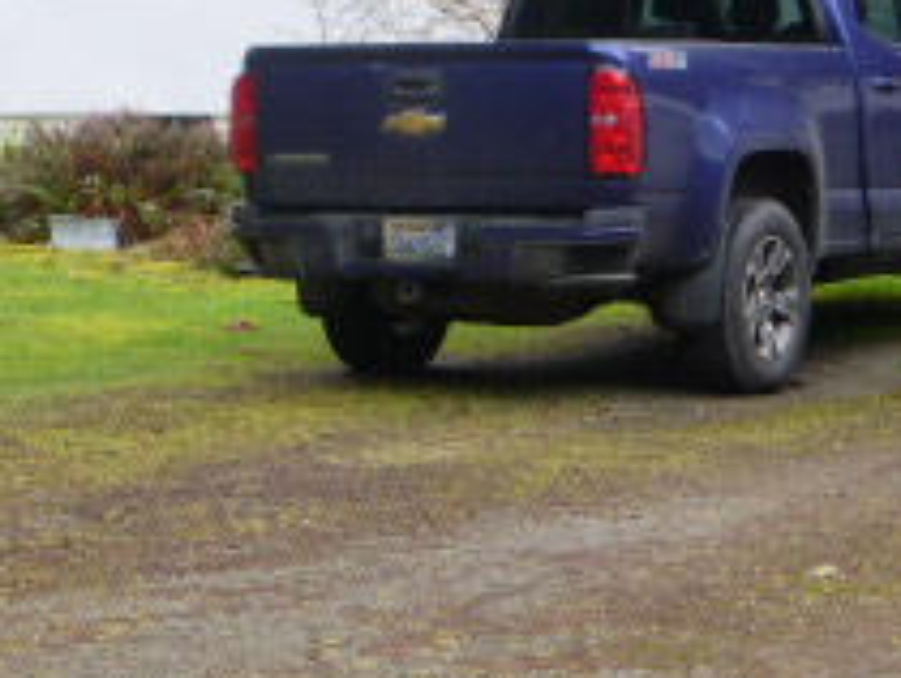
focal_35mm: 143
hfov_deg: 13.7
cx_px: 206
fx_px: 3726
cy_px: -51
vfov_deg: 10.3
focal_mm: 8.5
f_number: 4.2
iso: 100
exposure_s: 1/80
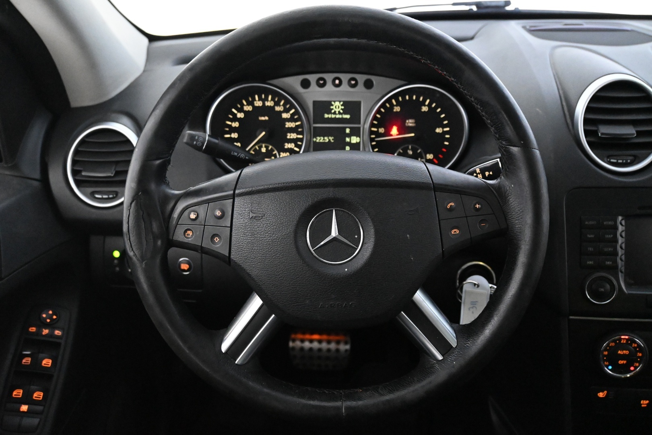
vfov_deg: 40.0
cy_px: 218
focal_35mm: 33
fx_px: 598
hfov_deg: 57.2
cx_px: 326
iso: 8000
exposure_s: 1/40
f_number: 4
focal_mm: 22
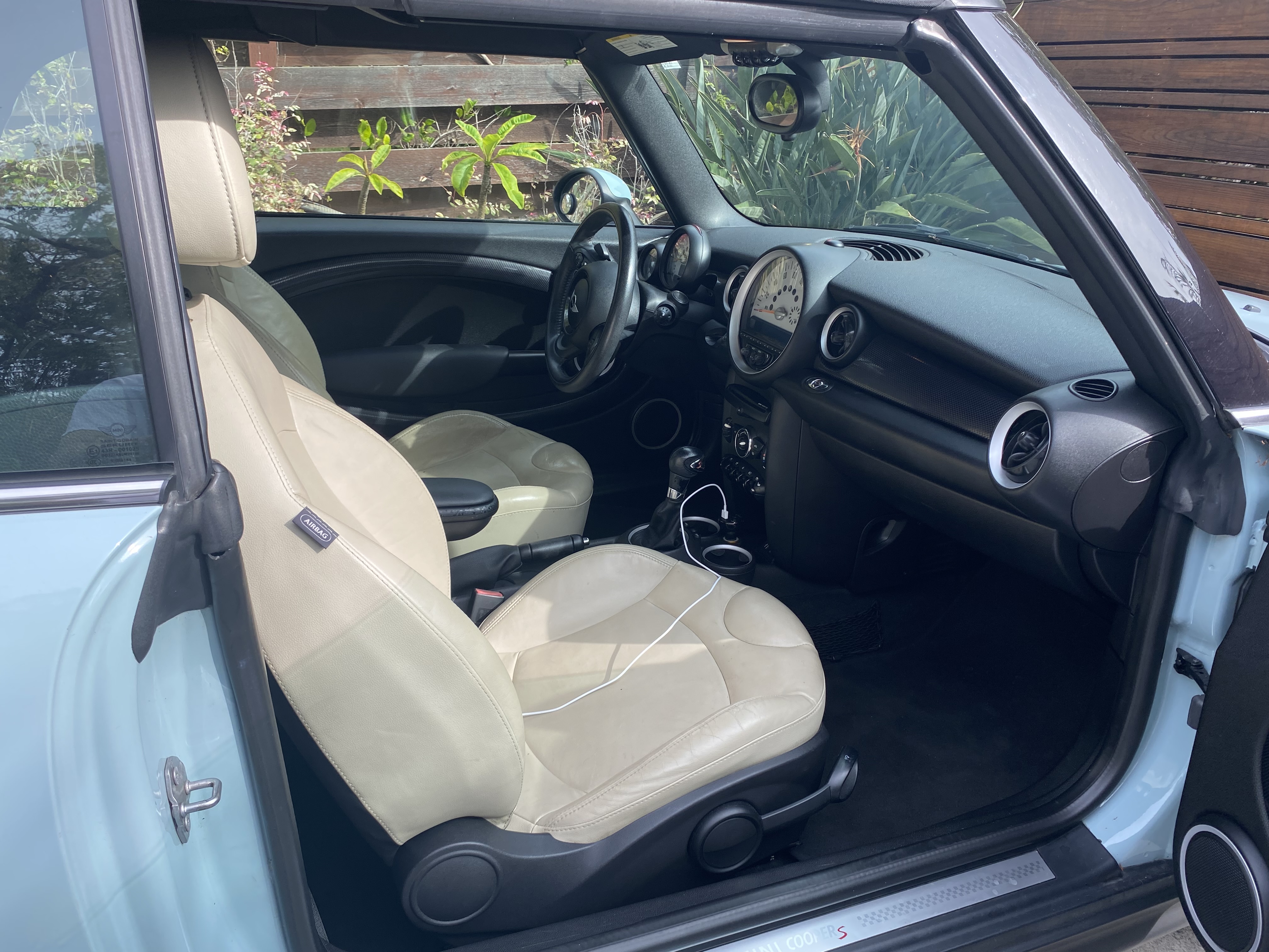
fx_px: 953
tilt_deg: -22.8
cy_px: 476
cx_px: 634
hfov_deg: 67.3
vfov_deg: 53.1
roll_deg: -3.6
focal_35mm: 26
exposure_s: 1/515
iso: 32
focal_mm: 4.25
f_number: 1.8
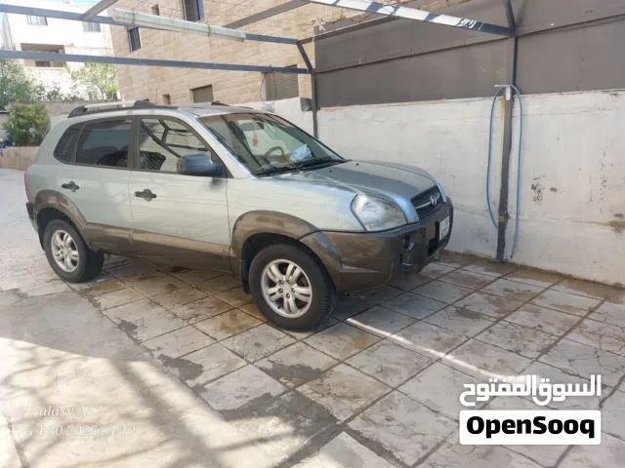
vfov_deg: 56.8
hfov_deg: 71.6
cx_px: 312
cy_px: 234
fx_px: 433
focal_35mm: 24
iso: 25
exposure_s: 1/327
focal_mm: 5.23
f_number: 1.8
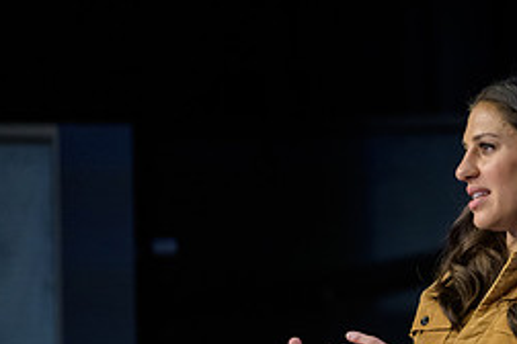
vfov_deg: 3.0
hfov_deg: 4.5
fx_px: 6606
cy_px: 224
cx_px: 507
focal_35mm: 460
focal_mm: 200
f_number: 3.2
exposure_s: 1/200
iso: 1600
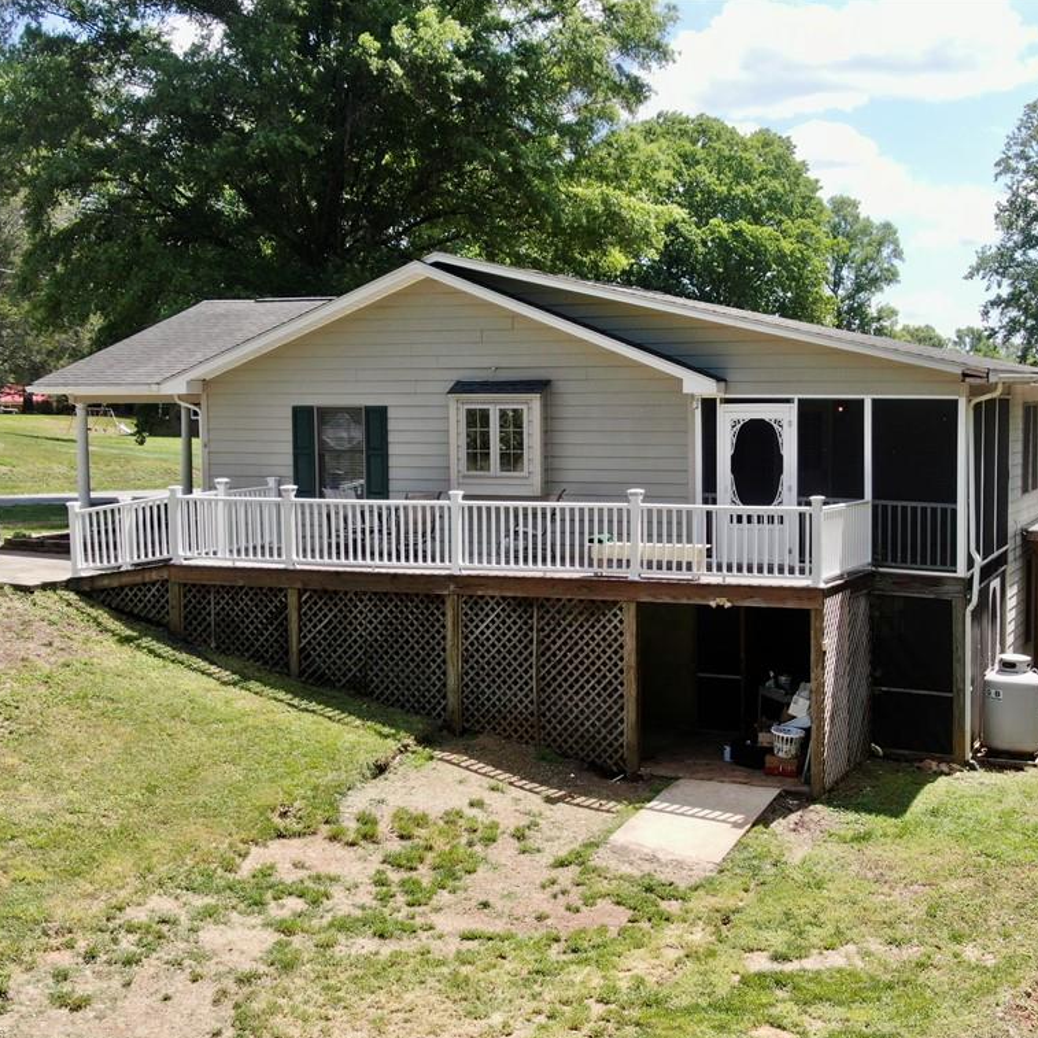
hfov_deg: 34.6
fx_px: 1662
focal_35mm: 49
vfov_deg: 34.7
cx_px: 607
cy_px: 521
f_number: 3.5
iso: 100
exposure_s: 1/500
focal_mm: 7.07
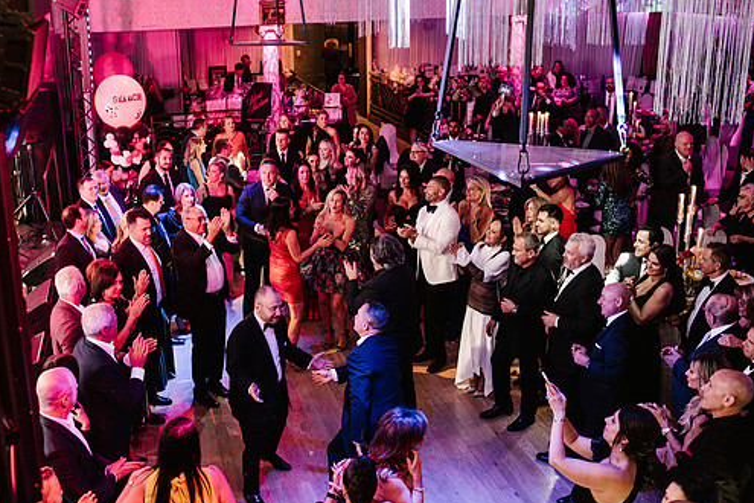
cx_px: 315
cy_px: 234
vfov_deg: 32.6
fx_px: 859
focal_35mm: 41
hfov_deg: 47.2
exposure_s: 1/200
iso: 2500
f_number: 2.8
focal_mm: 35
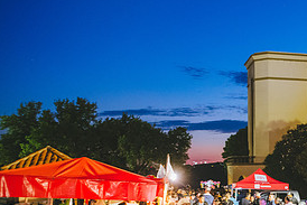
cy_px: 152
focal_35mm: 55
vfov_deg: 24.4
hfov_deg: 32.6
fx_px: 469
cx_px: 322
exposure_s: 1/80
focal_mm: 26
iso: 2500
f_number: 3.5
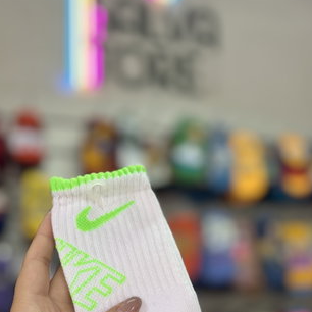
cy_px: 240
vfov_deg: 40.5
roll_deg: +1.4
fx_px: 408
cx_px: 151
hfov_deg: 41.9
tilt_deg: +10.1
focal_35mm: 40
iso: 64
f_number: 1.6
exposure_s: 1/100
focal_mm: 5.96
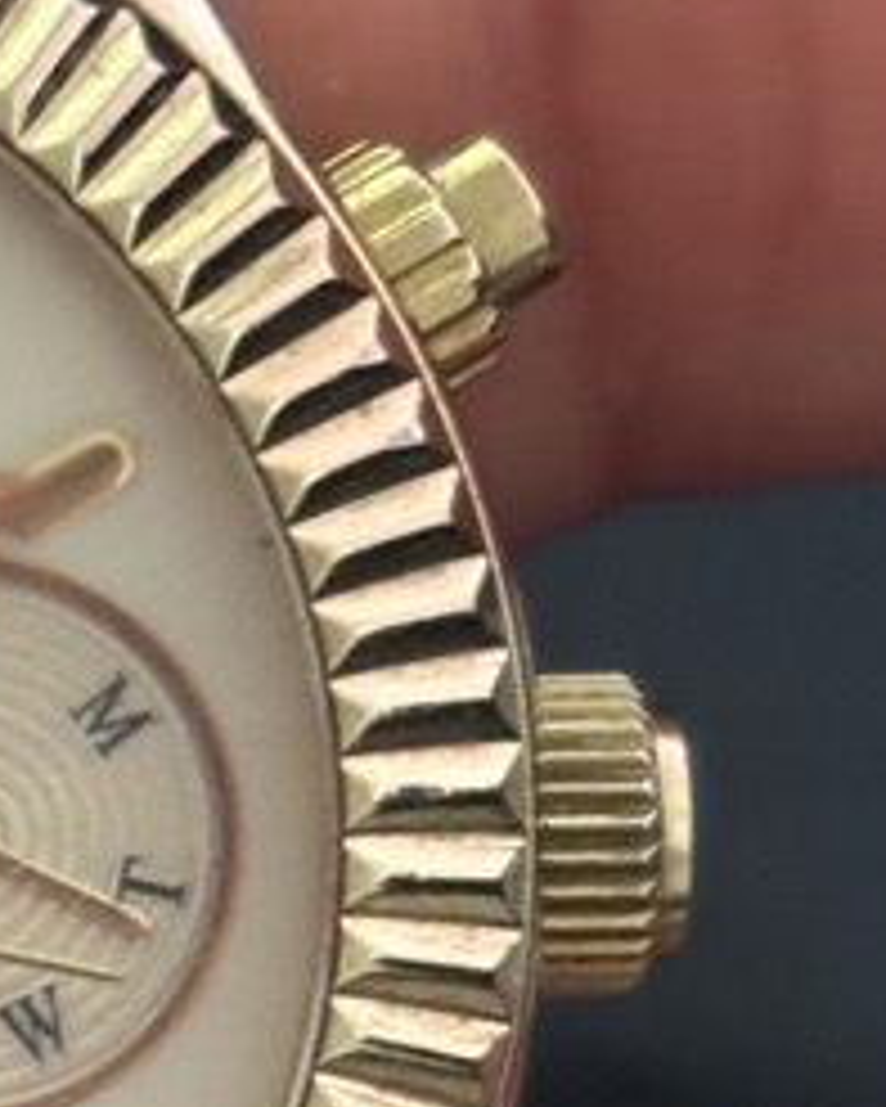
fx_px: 6748
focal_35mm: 206
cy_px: 832
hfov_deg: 7.4
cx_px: -531
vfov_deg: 9.4
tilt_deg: -66.6
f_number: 1.6
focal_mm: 5.96
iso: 320
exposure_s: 1/30
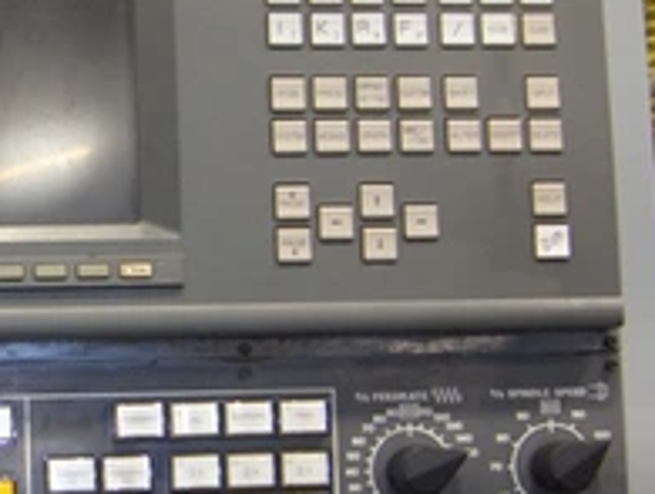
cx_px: 22
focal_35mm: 80
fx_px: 1517
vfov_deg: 18.5
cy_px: 294
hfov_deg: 23.5
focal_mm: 8
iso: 100
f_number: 2.8
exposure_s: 1/8.04
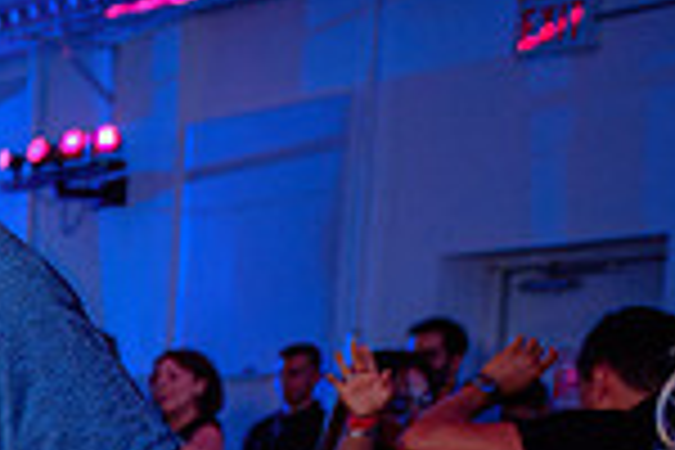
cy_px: 700
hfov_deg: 16.0
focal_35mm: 104
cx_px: -612
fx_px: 1950
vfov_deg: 12.4
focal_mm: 24
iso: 800
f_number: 3.2
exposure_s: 1/50
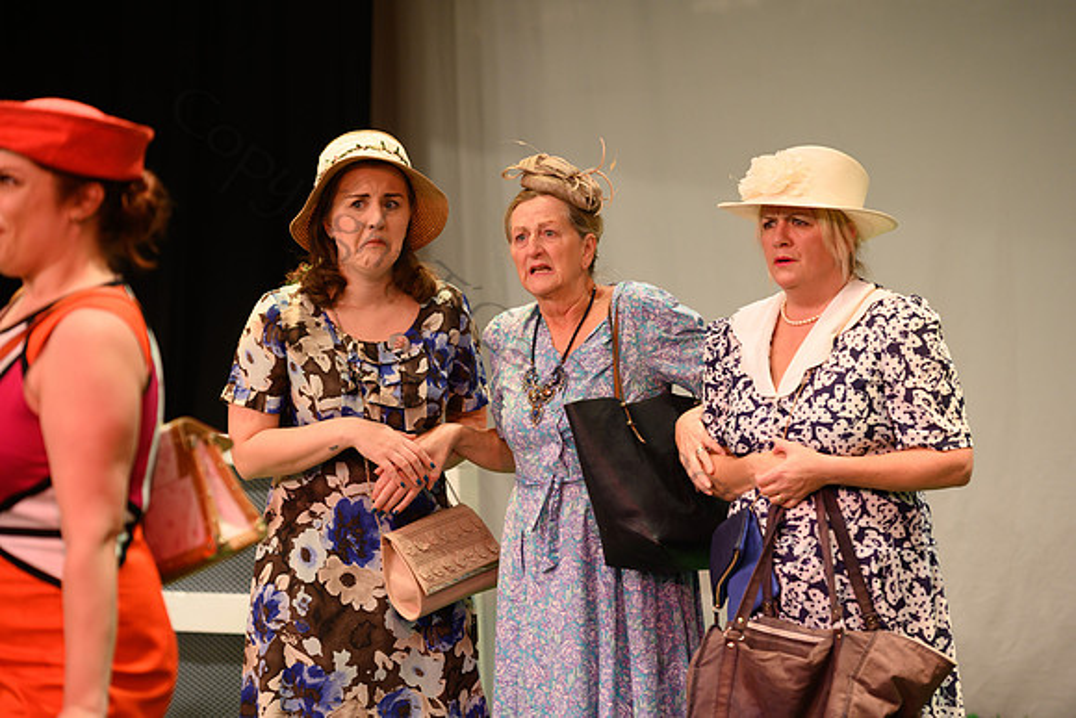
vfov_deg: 11.2
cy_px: 359
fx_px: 3647
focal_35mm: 122
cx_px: 538
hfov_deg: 16.8
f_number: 2.8
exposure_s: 1/125
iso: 800
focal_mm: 122
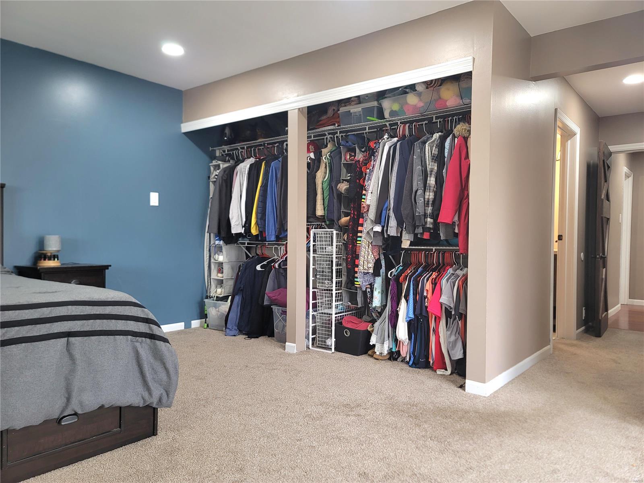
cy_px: 242
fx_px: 465
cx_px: 322
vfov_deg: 54.9
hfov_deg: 69.4
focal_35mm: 25
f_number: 1.8
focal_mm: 7
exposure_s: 1/40
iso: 160
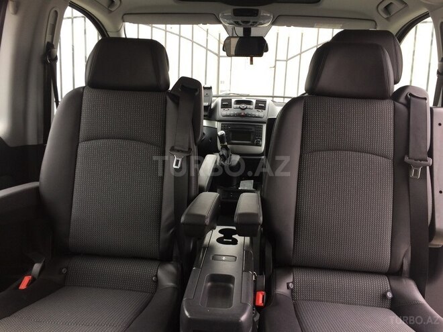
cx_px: 222
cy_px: 166
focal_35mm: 29
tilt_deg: -12.0
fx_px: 371
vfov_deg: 48.2
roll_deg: -2.1
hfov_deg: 61.7
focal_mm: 4.15
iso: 32
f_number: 2.2
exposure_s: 1/50
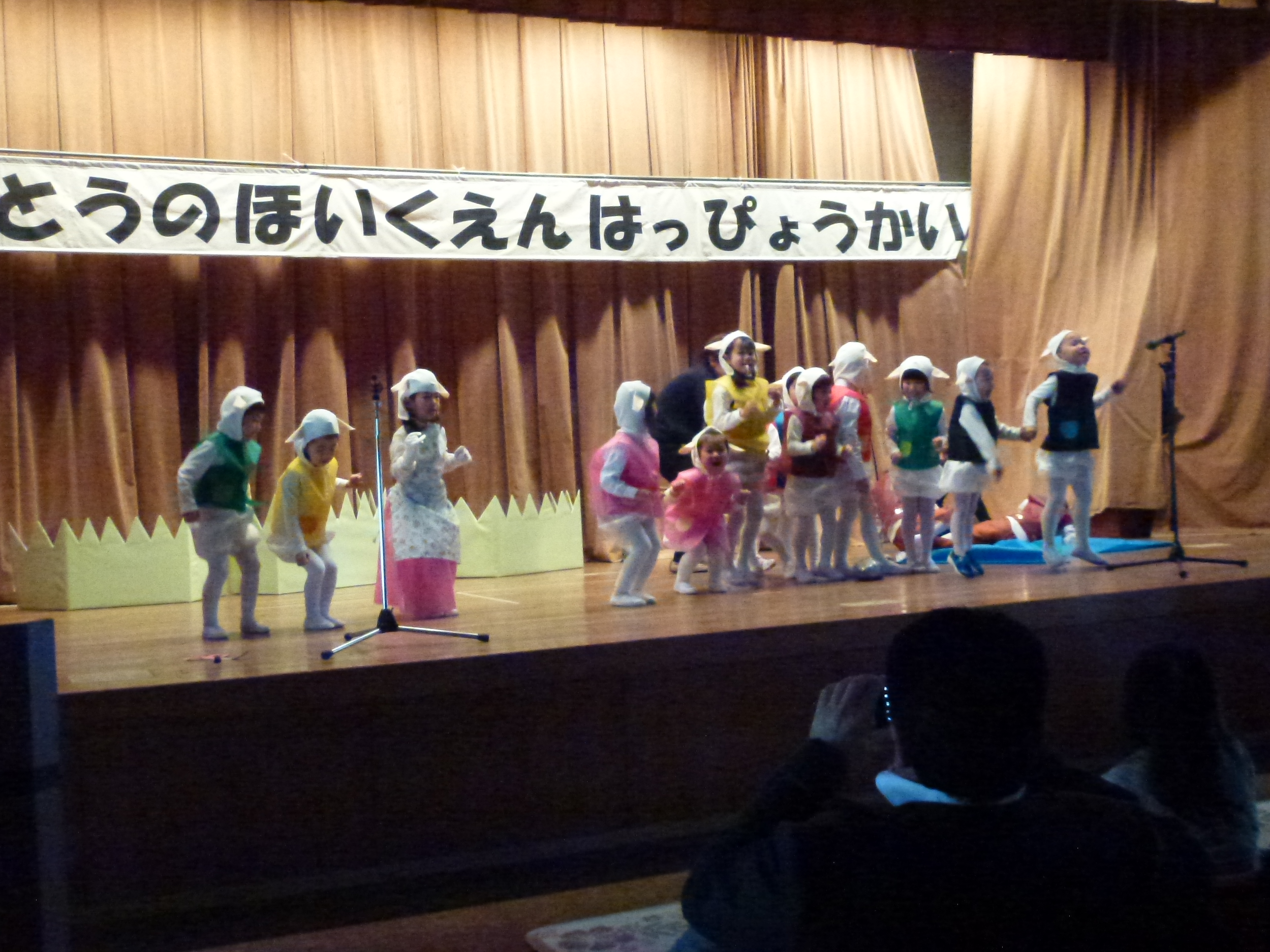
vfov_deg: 34.3
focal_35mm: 42
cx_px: 626
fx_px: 1541
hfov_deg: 44.8
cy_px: 465
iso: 1600
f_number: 3.9
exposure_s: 1/125
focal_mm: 7.4
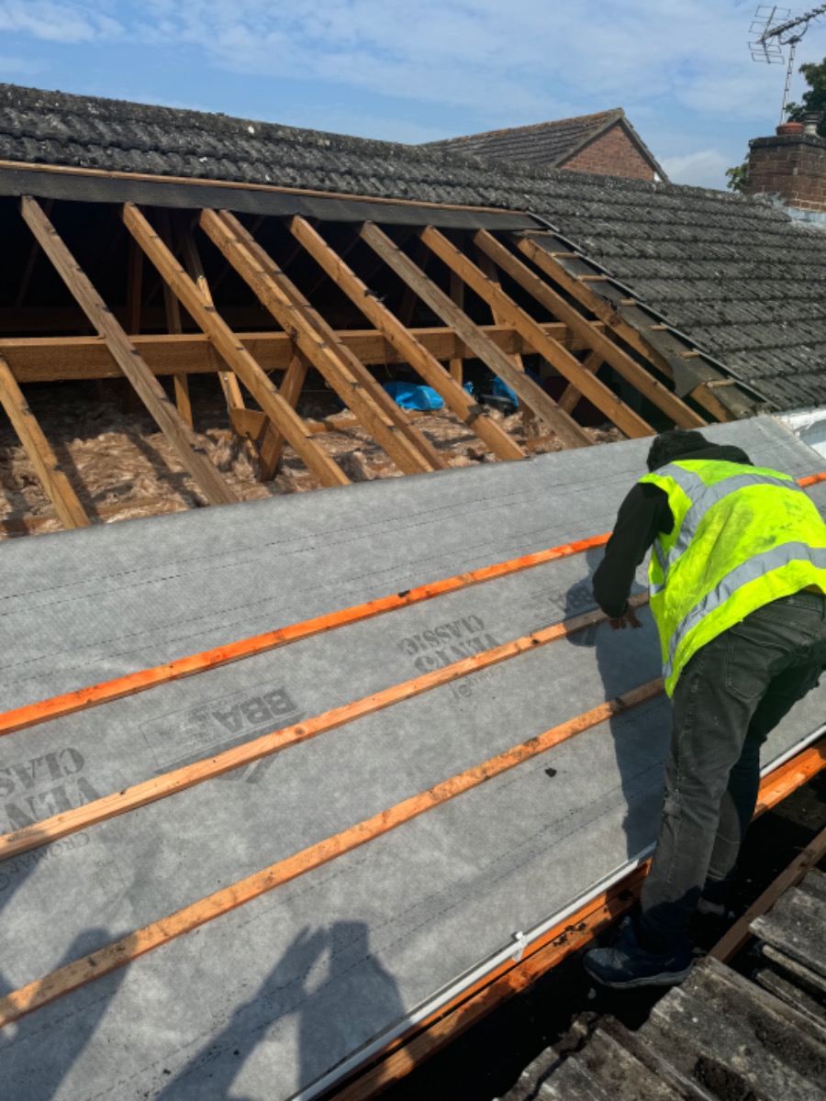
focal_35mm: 24
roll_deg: +0.1
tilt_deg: -19.5
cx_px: 413
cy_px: 550
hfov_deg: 56.8
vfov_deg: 71.6
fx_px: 764
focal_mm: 6.76
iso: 80
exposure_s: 1/5814
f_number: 1.78
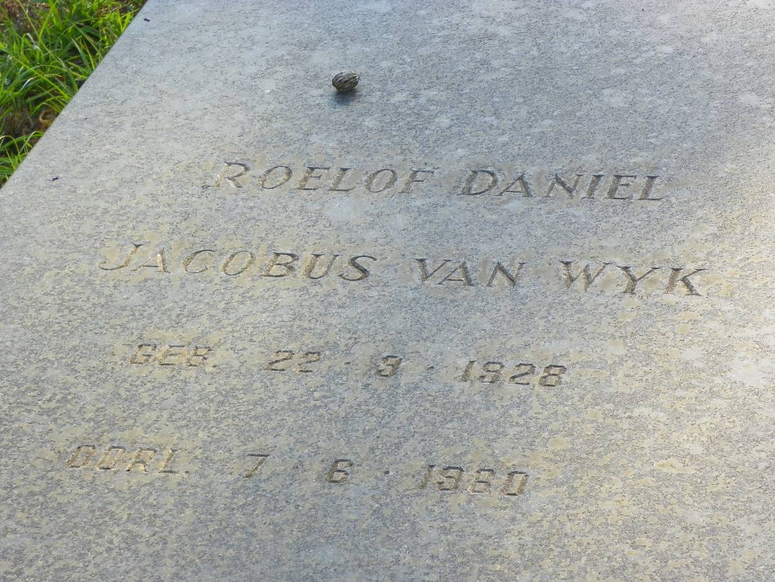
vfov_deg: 13.3
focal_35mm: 111
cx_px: 388
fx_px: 2485
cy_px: 291
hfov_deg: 17.7
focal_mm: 19.7
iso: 64
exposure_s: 1/160
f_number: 4
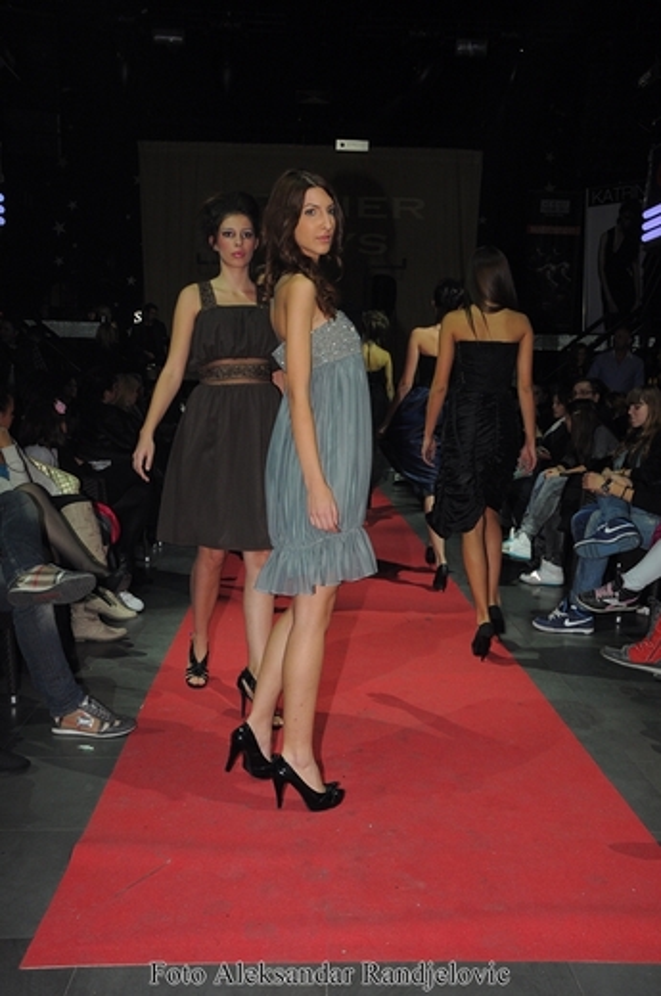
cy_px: 498
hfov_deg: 36.8
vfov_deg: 53.2
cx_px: 330
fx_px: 995
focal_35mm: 36
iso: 500
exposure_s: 1/60
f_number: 7.1
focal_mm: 24
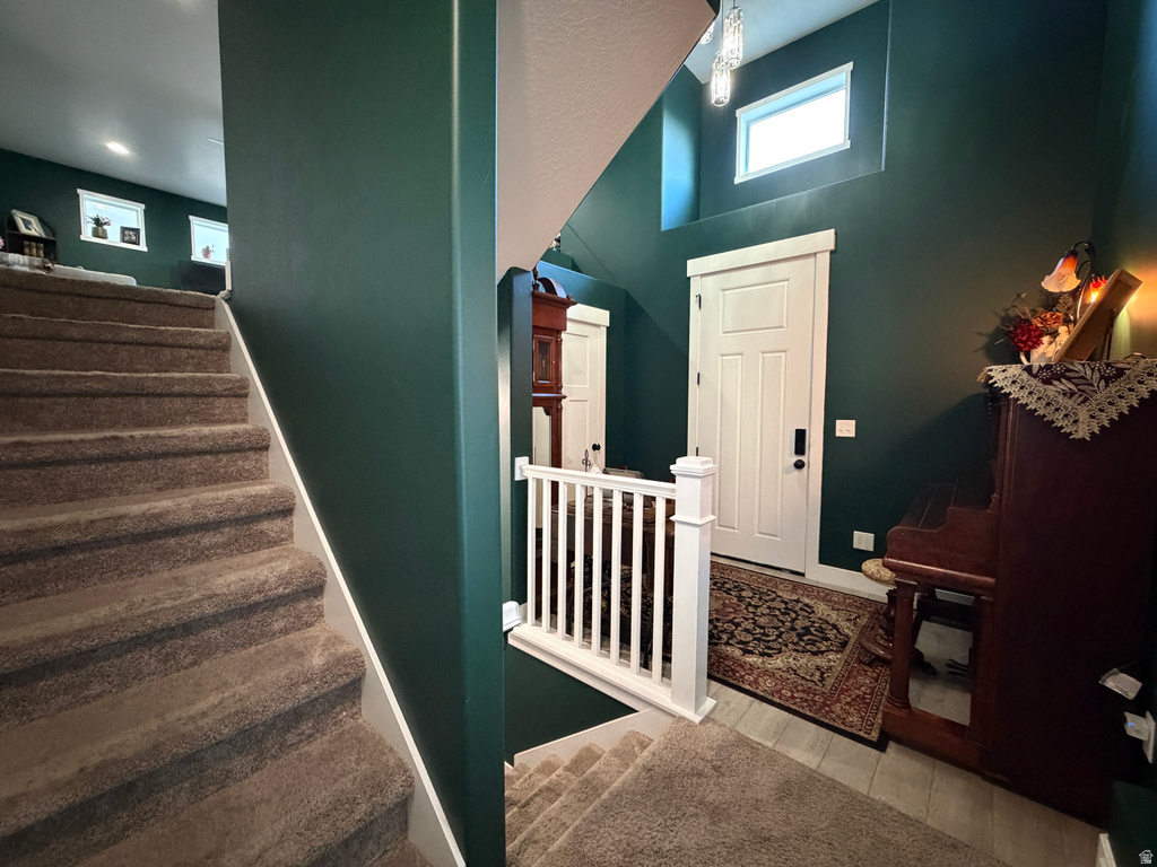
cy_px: 434
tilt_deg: -3.5
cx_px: 578
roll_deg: +0.1
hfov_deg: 102.1
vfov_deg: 85.7
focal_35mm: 14
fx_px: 468
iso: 1000
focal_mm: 2.22
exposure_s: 1/40
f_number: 2.2
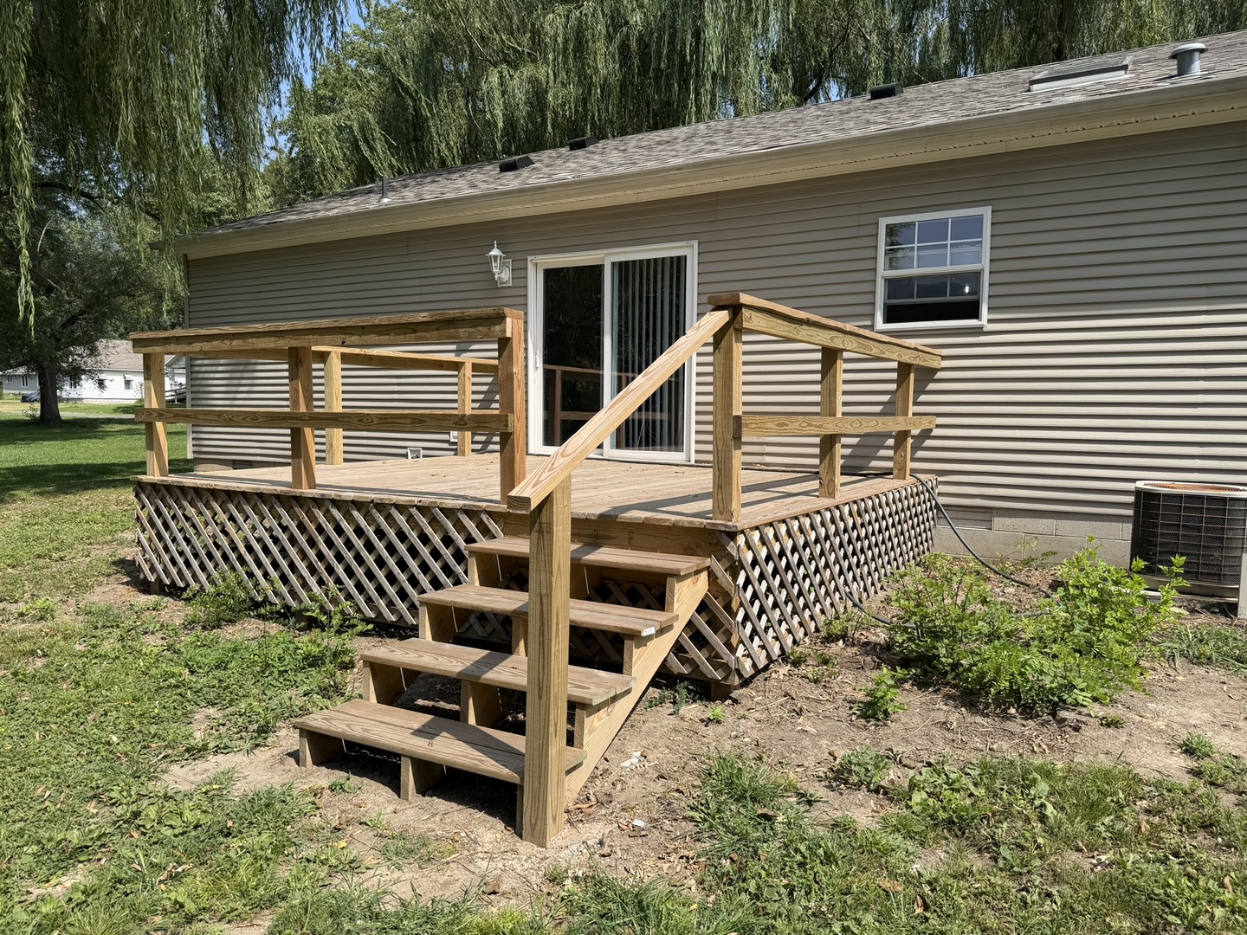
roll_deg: +0.0
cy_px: 468
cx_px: 624
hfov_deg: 71.6
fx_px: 865
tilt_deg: -4.1
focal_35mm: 24
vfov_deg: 56.8
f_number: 1.78
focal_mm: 6.76
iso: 80
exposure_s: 1/3145
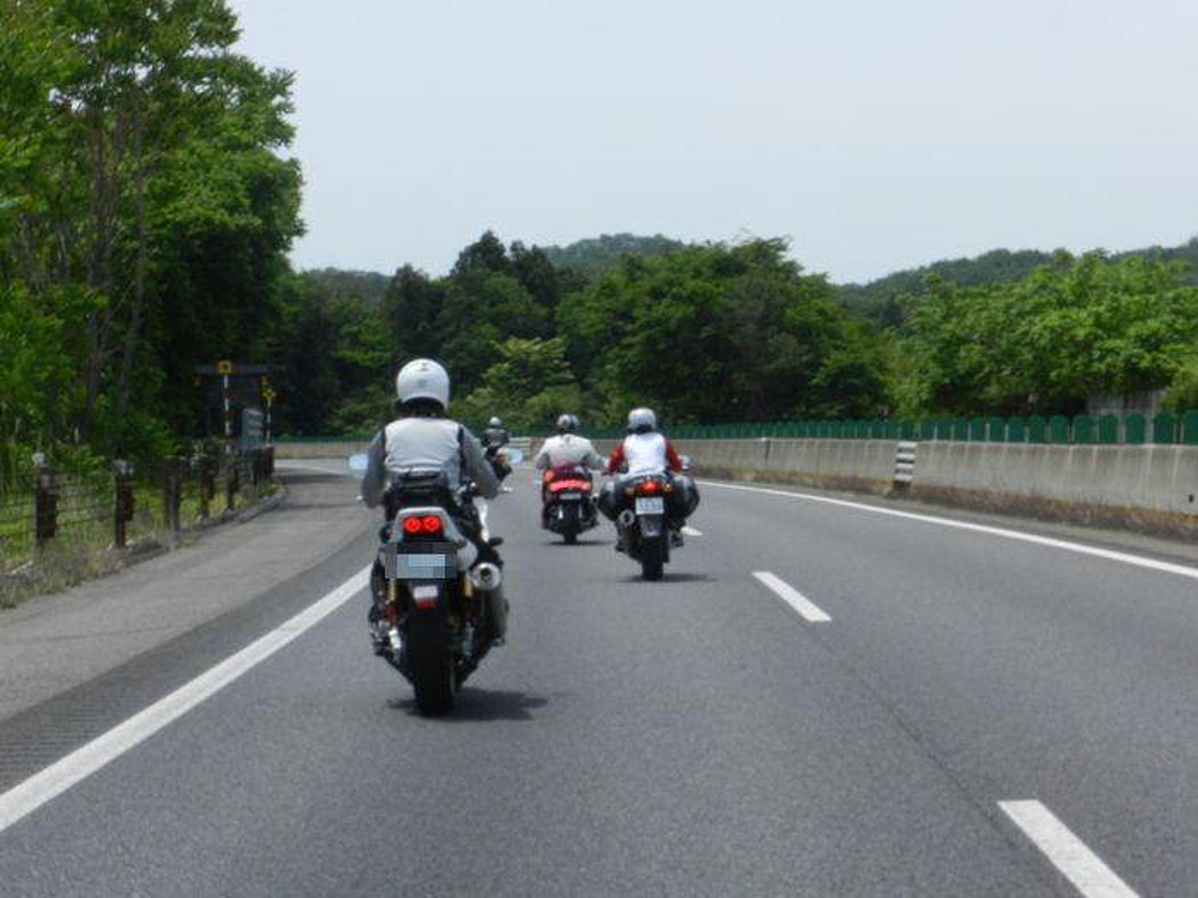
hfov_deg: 19.6
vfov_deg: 14.8
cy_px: 449
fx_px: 3461
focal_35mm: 100
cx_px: 599
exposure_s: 1/800
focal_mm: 17.7
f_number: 8
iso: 400
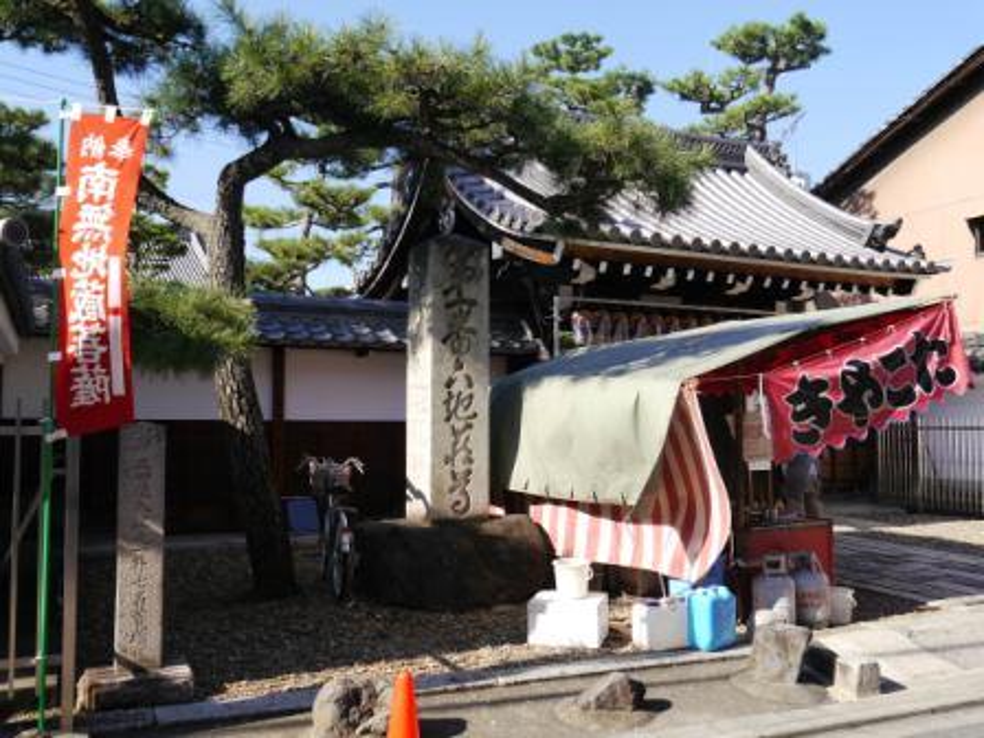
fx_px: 966
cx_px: 492
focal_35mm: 34
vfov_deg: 41.8
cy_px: 369
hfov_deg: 54.0
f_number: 6.3
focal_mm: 17
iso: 160
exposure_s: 1/250
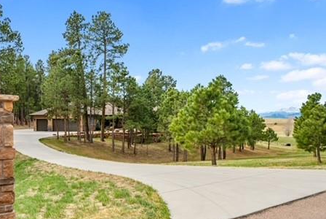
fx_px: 272
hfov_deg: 61.3
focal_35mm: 30
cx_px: 130
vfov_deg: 43.6
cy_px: 123
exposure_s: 1/500
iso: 400
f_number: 8
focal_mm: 21
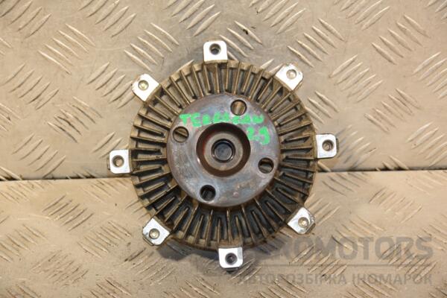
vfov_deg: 13.0
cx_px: 224
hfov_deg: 19.5
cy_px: 149
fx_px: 1304
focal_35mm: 105
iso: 800
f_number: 5.3
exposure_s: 1/160
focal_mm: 70
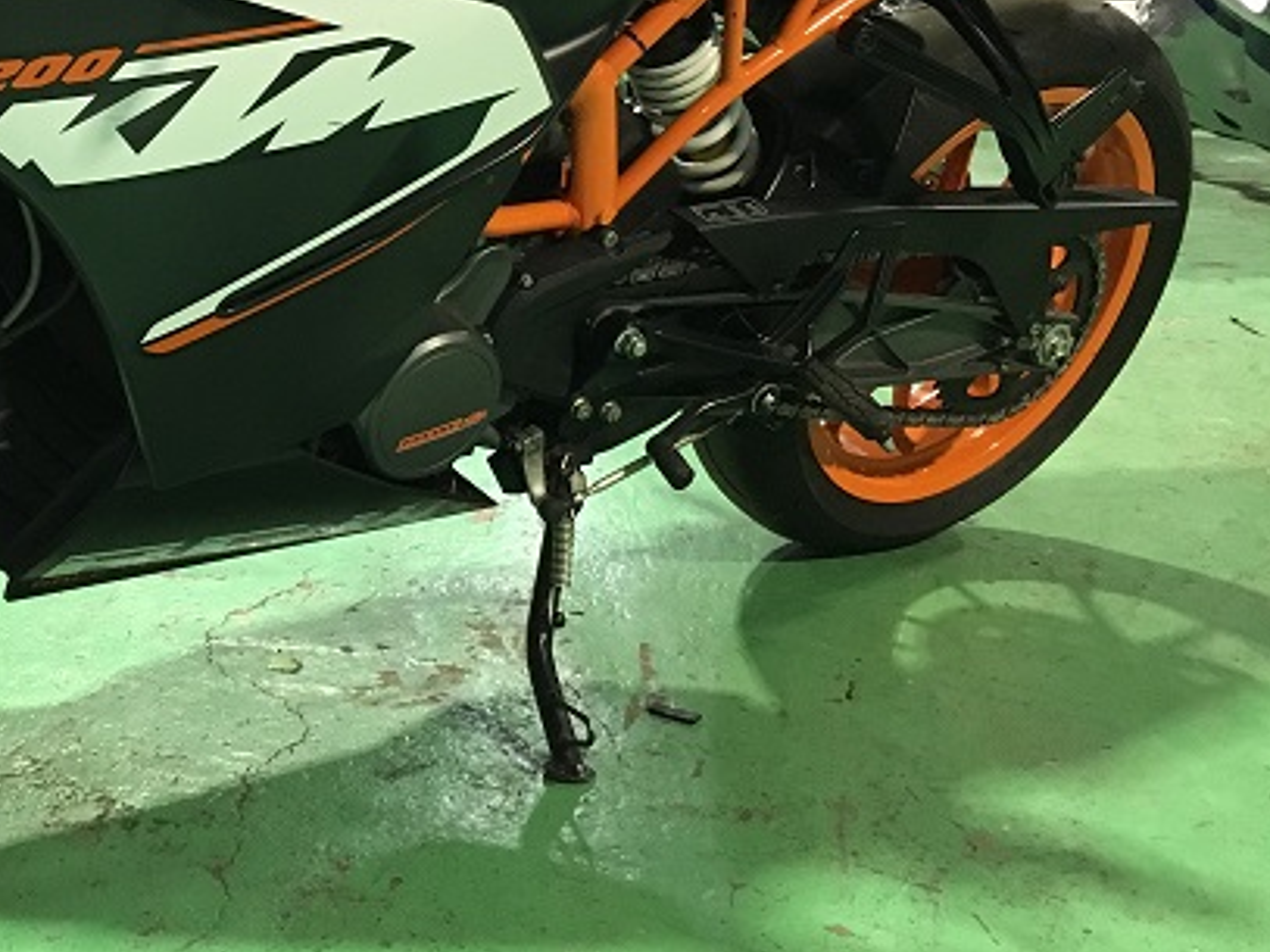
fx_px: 2091
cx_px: 212
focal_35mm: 57
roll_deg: -1.9
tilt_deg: -6.7
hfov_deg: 32.6
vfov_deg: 24.9
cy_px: 97
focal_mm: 4.15
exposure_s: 1/30
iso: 200
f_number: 2.2
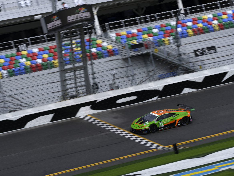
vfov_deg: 7.5
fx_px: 1339
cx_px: 117
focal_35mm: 198
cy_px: 88
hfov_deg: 10.0
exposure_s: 1/500
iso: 100
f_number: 8
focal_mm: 250
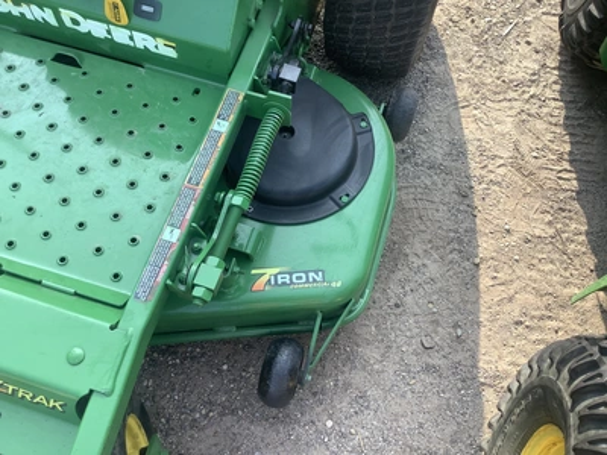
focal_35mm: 31
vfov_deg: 45.4
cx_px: 304
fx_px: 544
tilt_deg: -67.5
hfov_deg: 58.4
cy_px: 228
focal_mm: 3.3
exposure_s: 1/197
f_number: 2.4
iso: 25
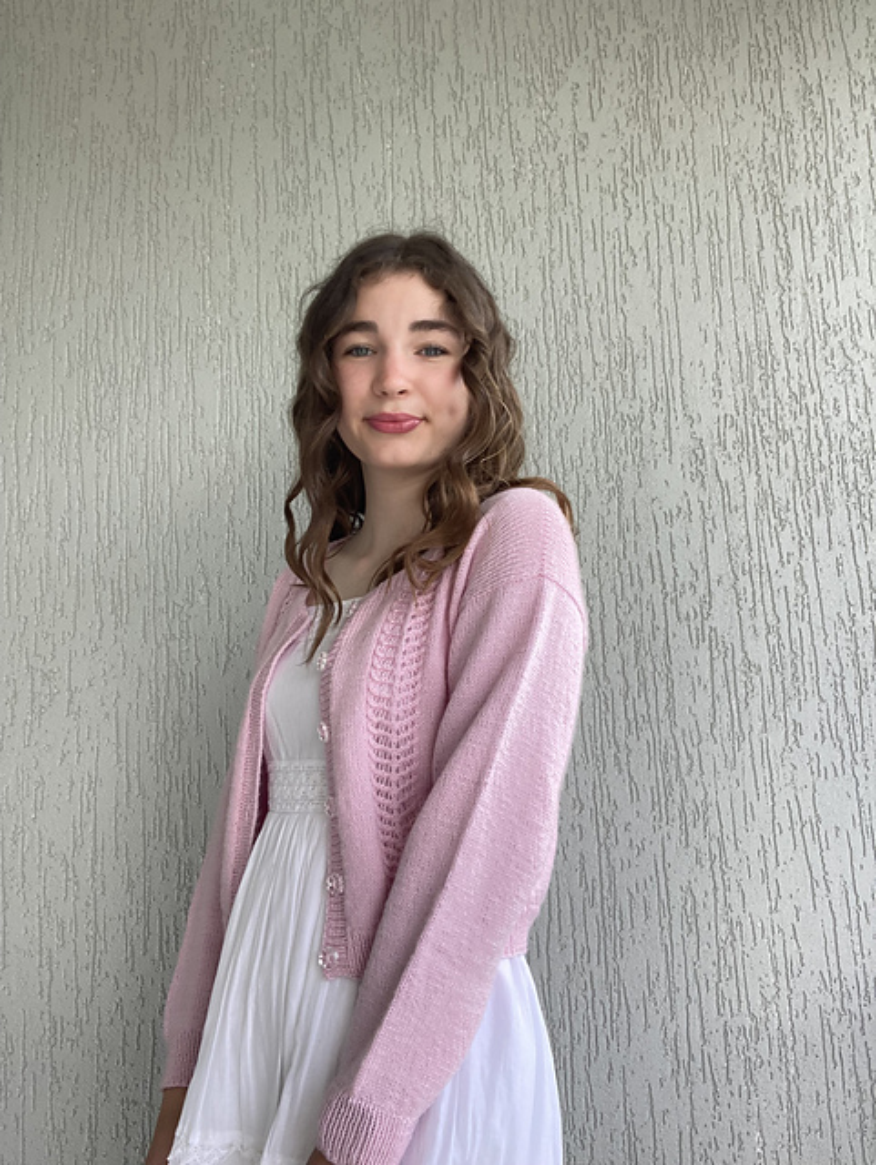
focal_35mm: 32
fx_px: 1078
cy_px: 582
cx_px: 438
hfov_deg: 44.2
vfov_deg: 56.8
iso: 20
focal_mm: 2.87
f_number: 2.2
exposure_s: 1/121
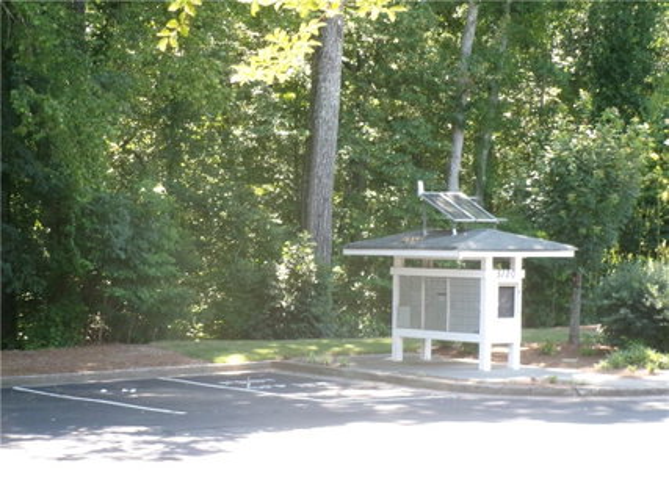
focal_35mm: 95
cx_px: 334
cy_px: 250
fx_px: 1835
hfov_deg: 20.7
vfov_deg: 15.6
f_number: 5.8
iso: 247
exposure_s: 1/60
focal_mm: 16.9
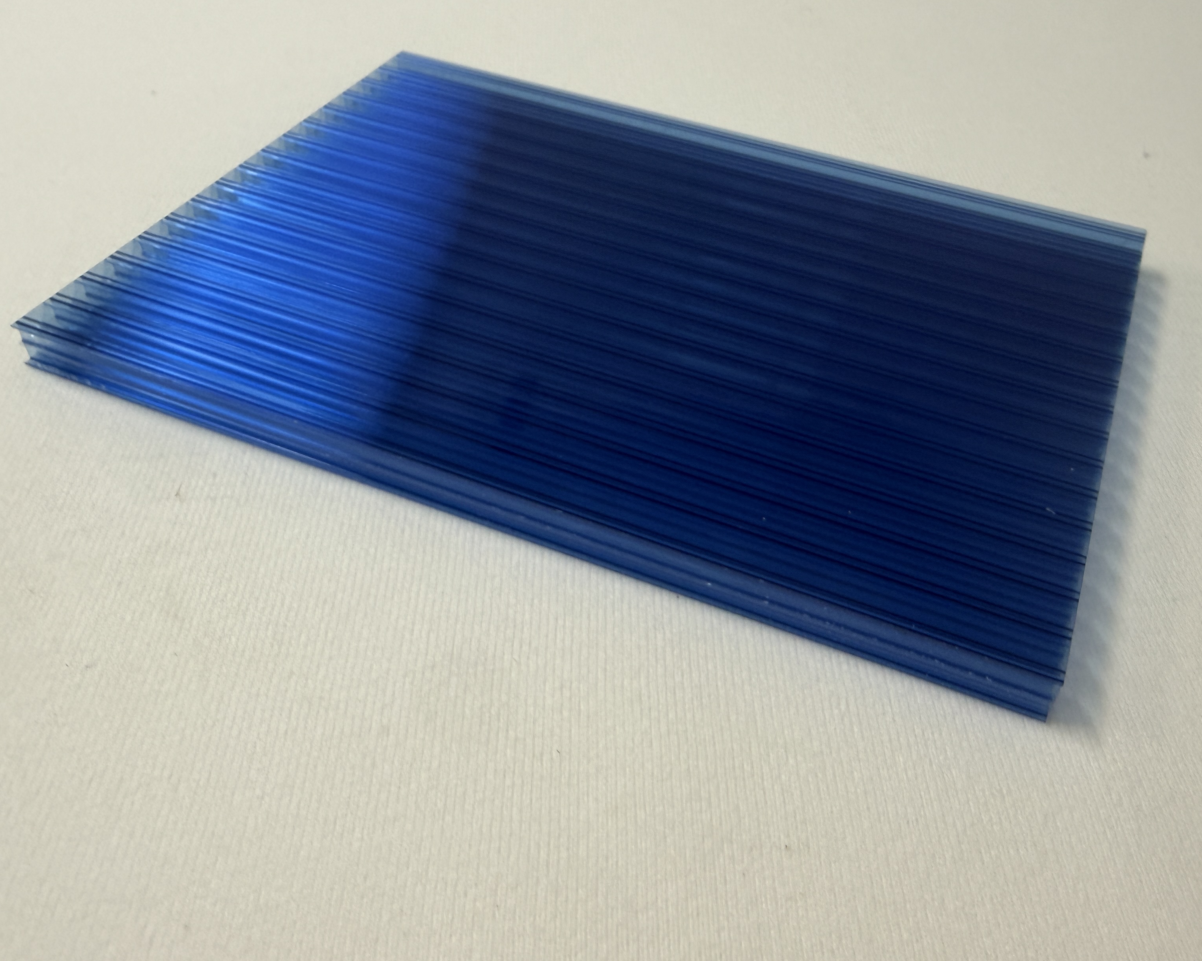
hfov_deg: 56.7
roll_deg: -4.3
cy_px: 441
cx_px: 731
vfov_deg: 47.1
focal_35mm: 31
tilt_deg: -42.3
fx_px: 1103
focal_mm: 2.22
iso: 125
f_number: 2.2
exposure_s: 1/100
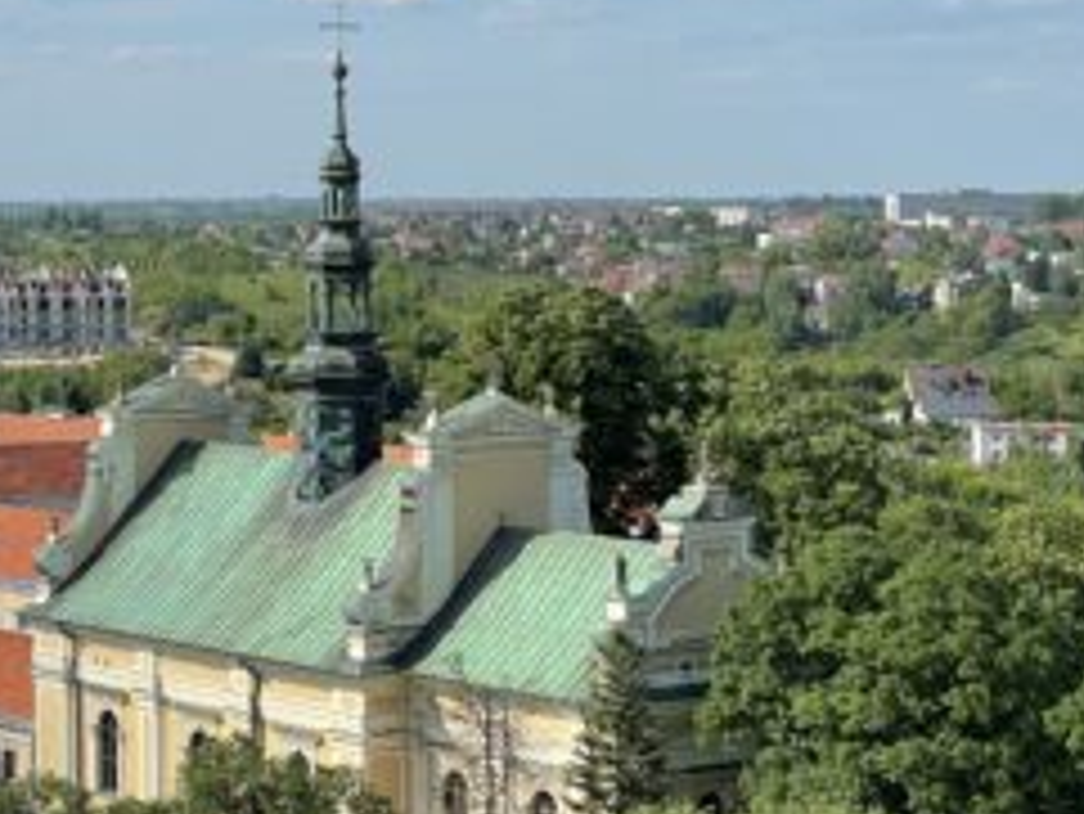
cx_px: 220
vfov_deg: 13.7
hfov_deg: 18.0
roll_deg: -0.1
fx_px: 3384
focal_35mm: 108
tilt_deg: -1.7
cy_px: 344
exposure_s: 1/2179
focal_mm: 6
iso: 25
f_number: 2
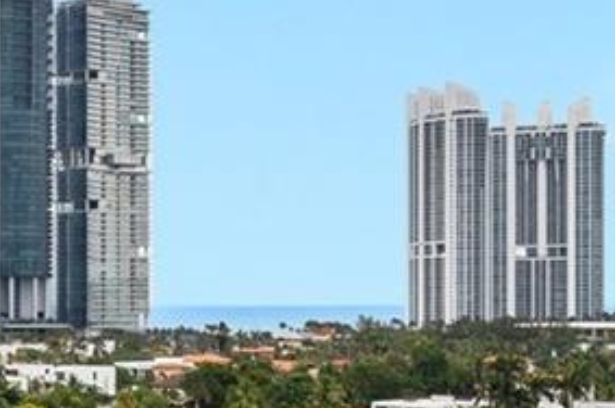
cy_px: 355
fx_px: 1638
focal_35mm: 96
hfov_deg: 19.7
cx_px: -163
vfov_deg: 14.1
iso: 200
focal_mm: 17
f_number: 8
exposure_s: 1/400
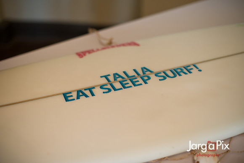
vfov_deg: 27.0
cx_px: 122
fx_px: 339
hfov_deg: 39.6
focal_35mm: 50
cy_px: 82
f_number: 2
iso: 1600
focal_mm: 50
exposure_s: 1/160
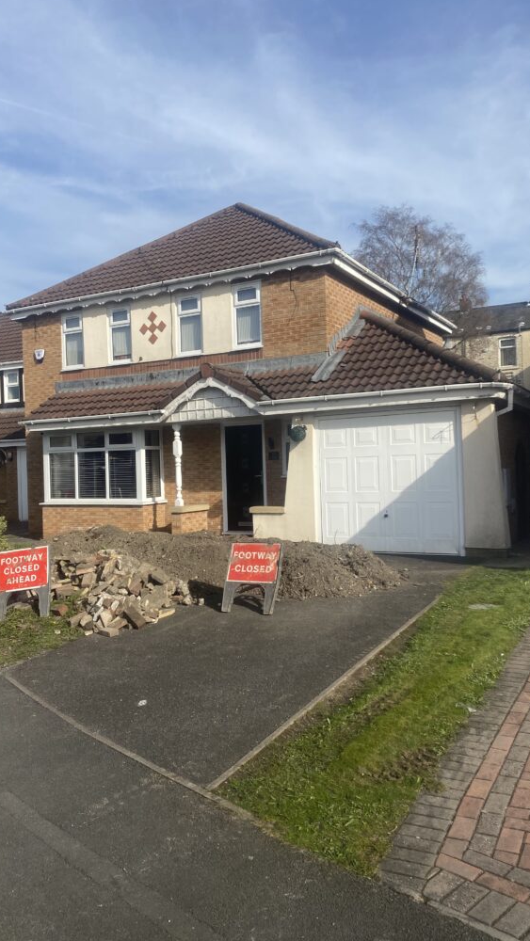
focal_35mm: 29
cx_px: 213
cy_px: 460
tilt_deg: +1.0
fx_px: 724
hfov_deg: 40.0
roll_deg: +2.3
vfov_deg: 66.0
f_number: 1.8
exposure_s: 1/3300
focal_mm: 4.25
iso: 32
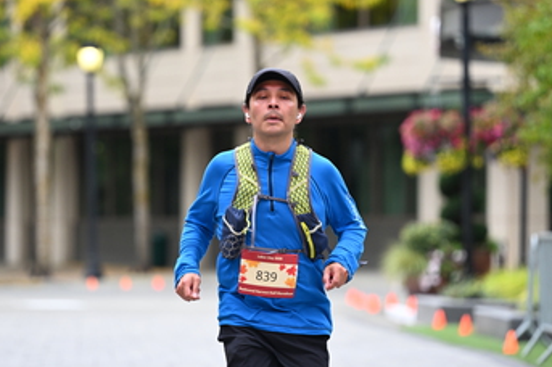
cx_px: 260
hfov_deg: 7.6
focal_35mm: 273
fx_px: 4182
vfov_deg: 5.0
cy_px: 169
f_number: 2.8
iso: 640
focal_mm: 170
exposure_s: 1/1250
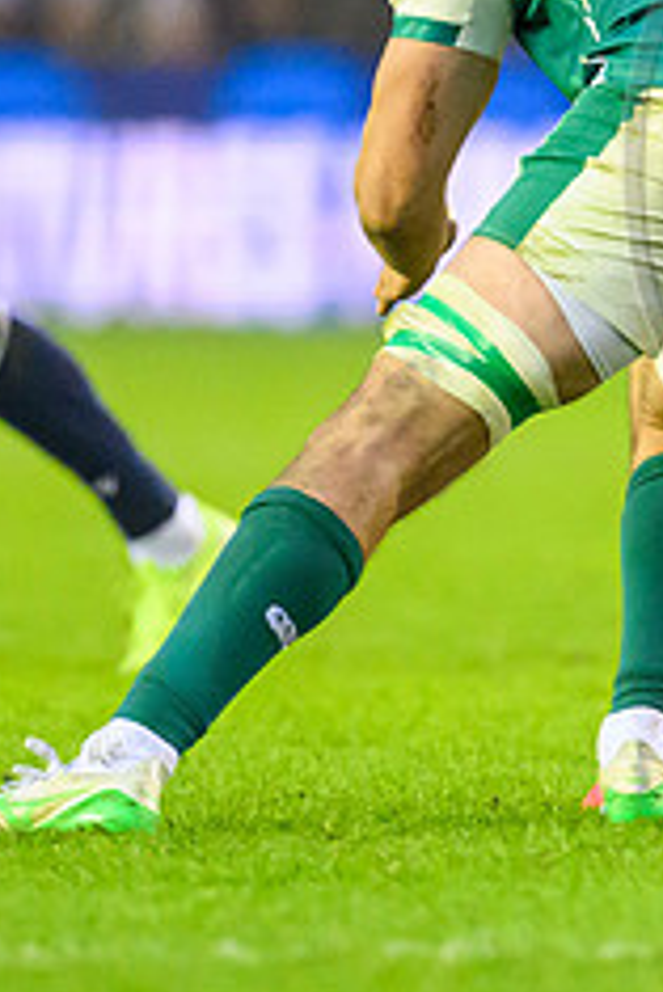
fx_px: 50696
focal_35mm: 1838
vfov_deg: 1.1
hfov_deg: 0.7
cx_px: 1255
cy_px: 521
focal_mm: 400
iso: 6400
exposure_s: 1/1250
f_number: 2.8
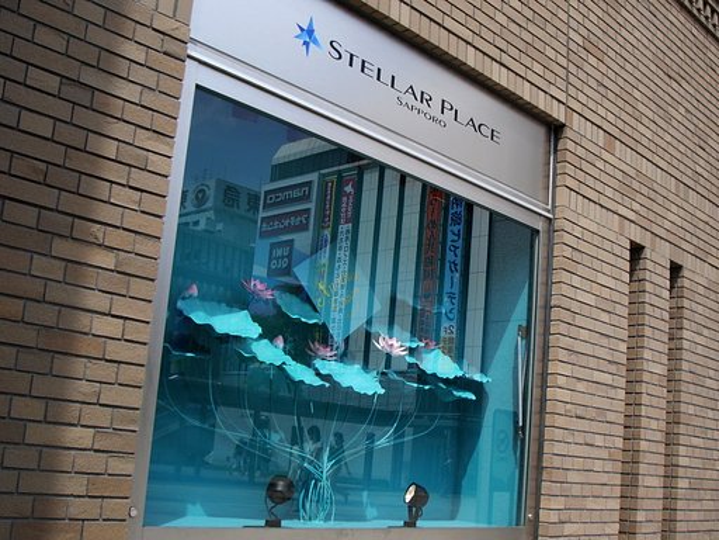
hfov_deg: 45.8
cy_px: 270
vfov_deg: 35.1
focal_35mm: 41
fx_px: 852
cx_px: 360
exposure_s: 1/250
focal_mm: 6.8
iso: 80
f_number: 4.6
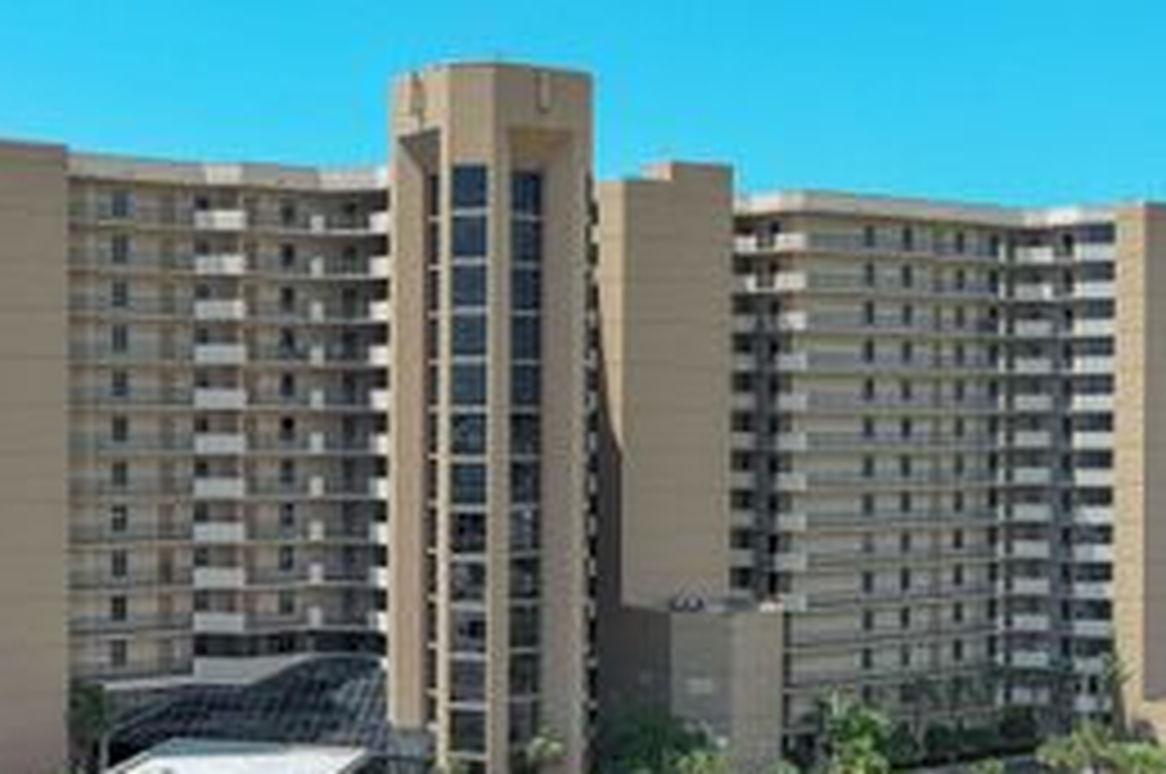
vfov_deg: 24.1
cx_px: 396
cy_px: 425
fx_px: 1811
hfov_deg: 35.4
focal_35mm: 56
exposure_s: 1/1000
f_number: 6.3
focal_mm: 10.57
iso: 100
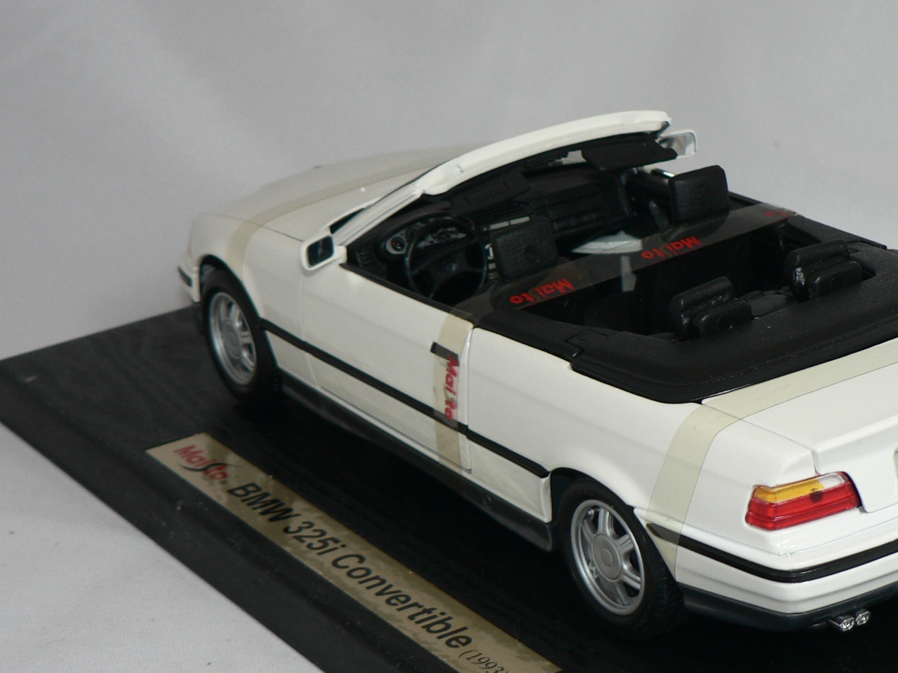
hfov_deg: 20.9
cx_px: 664
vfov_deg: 15.9
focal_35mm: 93
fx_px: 2413
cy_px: 337
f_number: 3.2
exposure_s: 1/60
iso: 80
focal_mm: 9.5
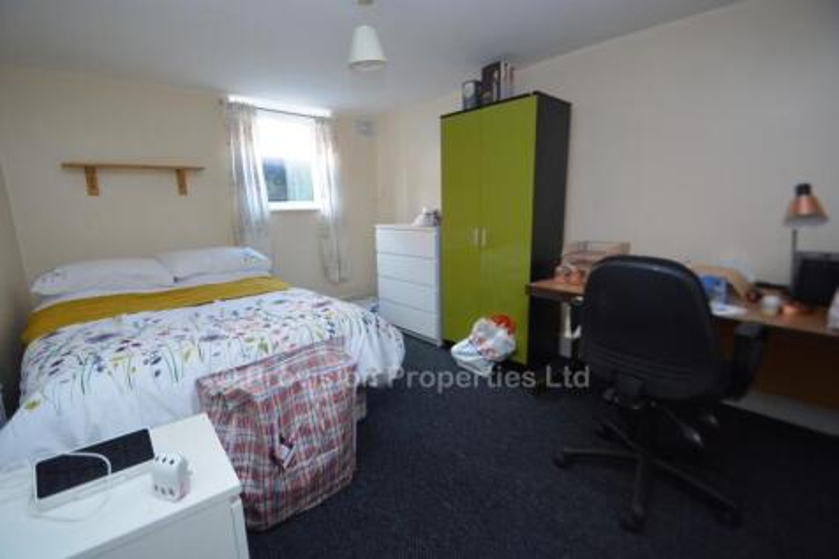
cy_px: 280
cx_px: 420
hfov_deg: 100.4
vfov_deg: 77.3
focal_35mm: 15
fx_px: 349
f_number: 3.5
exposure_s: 1/45
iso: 800
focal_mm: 10
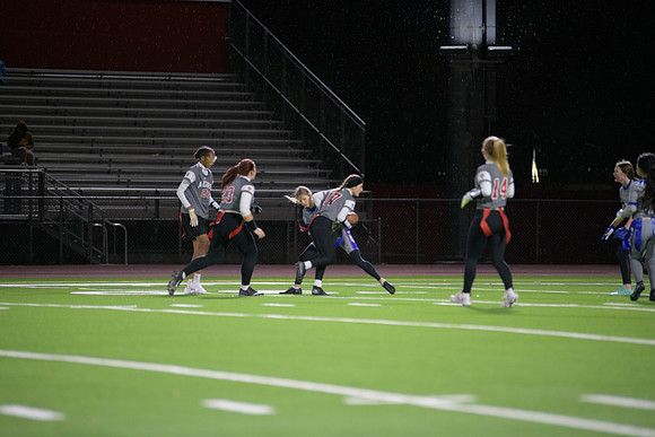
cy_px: 218
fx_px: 3640
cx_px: 328
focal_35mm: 200
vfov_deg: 6.9
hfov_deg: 10.3
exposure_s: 1/200
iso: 1600
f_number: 2.8
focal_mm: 200
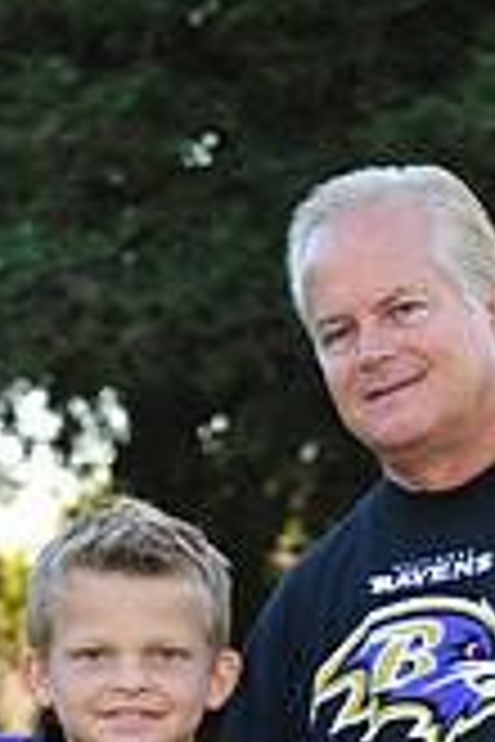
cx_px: 288
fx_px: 5651
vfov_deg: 7.3
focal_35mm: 274
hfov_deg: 5.0
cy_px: 1300
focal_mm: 78
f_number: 4.5
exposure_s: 1/80
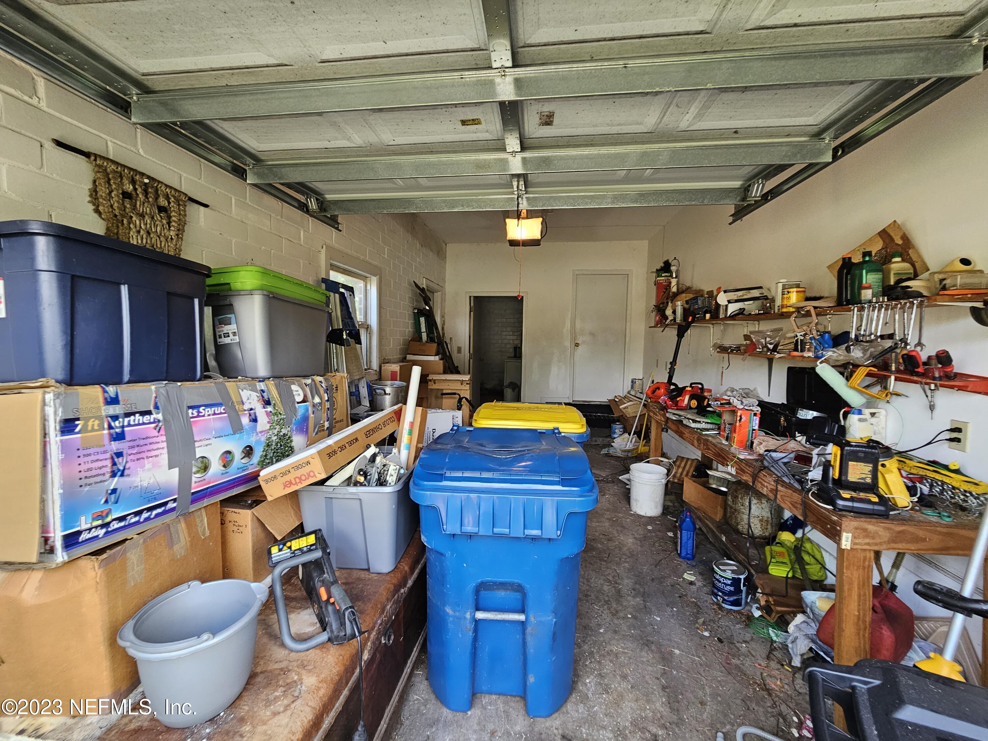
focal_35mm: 13
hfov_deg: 106.2
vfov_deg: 89.9
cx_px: 494
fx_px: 371
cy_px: 370
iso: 100
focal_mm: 2.2
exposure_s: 1/77
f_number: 2.2
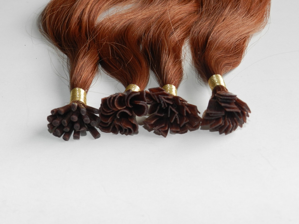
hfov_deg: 41.2
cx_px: 150
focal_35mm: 46
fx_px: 397
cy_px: 112
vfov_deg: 31.5
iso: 160
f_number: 4.2
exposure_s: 1/50
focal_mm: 8.1
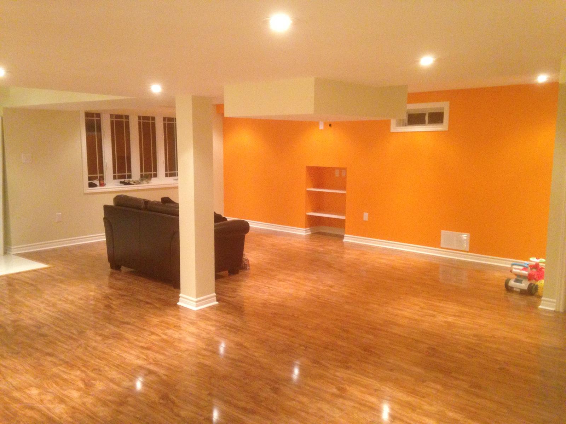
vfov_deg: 42.9
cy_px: 212
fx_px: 540
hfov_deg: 55.4
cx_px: 283
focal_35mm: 33
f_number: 2.4
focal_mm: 4.12
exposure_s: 1/20
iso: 400
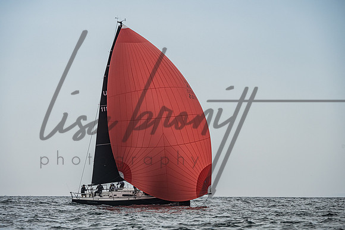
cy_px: 112
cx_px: 162
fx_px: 2051
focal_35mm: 214
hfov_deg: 9.6
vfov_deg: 6.4
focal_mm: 185
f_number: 7.6
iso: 400
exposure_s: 1/3200
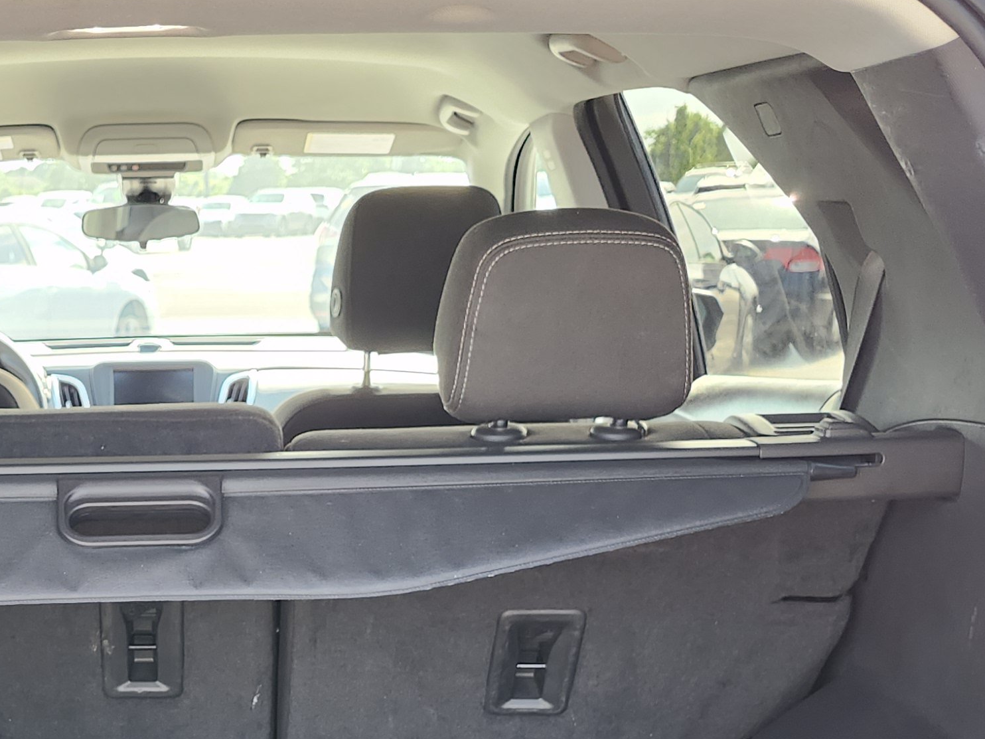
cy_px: 801
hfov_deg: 30.2
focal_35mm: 62
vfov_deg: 22.4
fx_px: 1764
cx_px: 153
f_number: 1.8
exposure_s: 1/180
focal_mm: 5.54
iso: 160
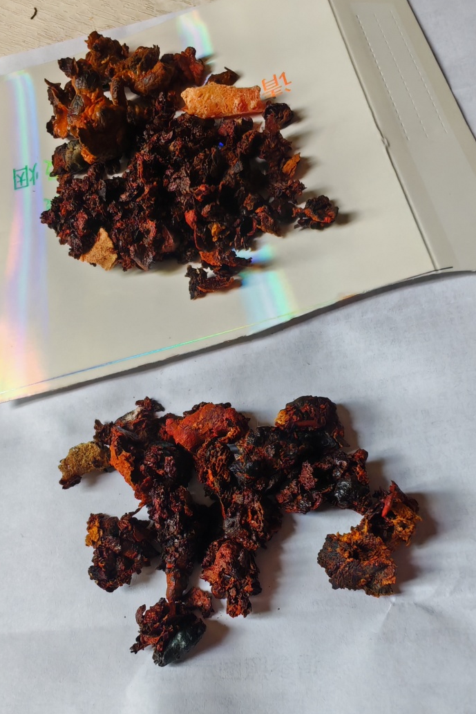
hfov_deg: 44.9
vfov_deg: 63.7
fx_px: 575
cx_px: 222
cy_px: 359
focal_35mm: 29
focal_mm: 1.96
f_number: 2.2
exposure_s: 1/50
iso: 200
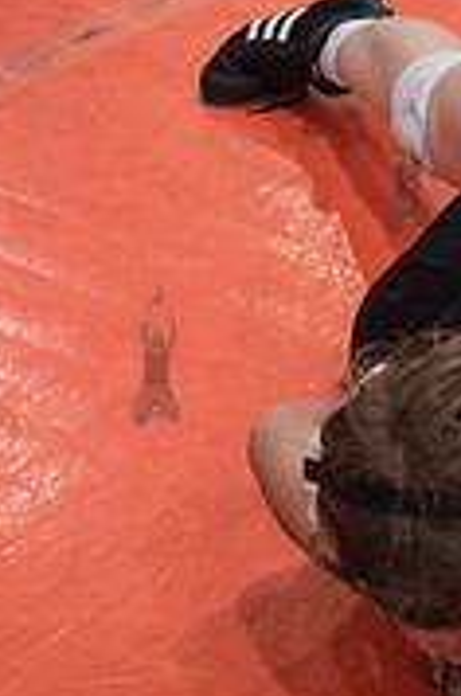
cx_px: 817
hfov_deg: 9.5
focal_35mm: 137
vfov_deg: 15.0
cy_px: 261
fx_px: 2642
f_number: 3.2
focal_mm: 35
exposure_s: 1/400
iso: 5000
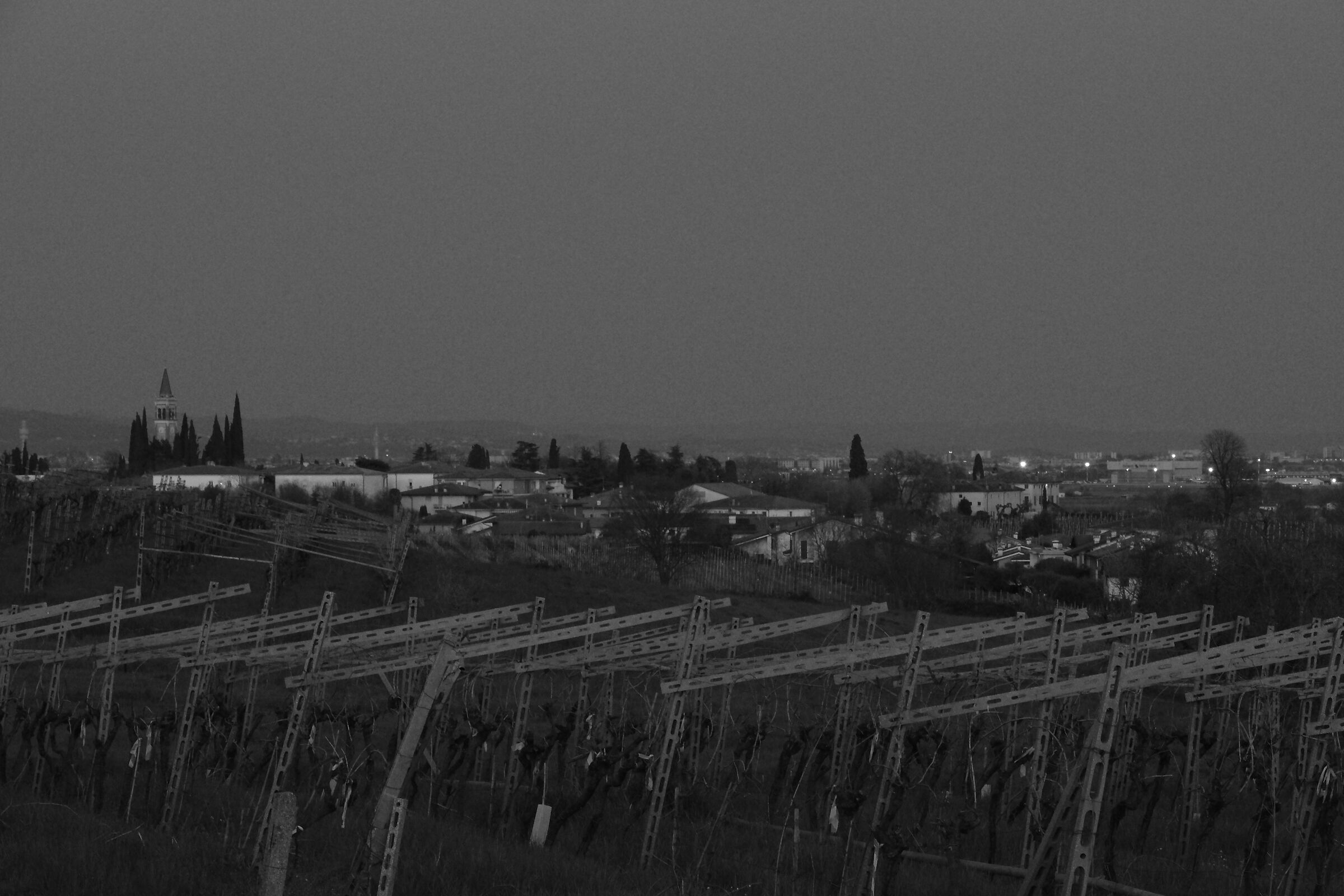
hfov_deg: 14.7
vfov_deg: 9.8
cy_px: 448
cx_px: 672
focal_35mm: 140
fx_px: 5226
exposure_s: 1/30
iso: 2500
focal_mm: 93.2
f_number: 13
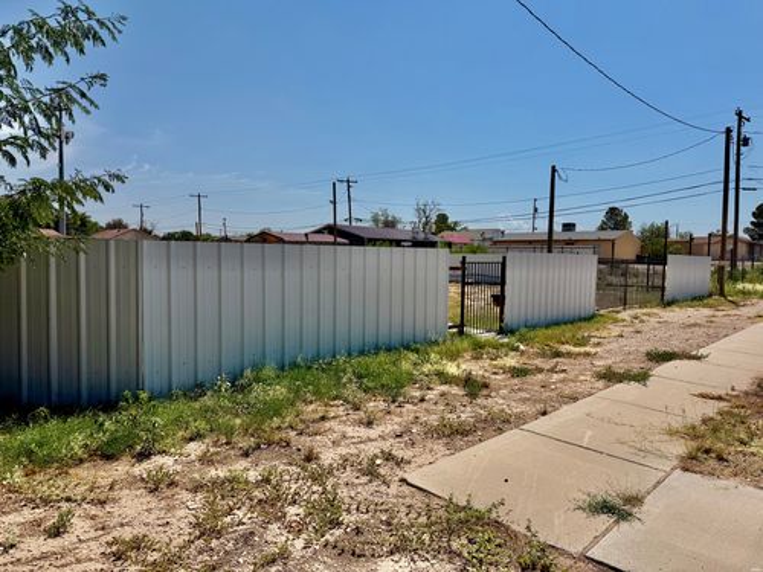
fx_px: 529
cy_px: 286
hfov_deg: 71.6
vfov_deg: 56.8
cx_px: 382
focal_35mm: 24
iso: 80
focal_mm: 6.76
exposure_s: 1/9091
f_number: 1.78
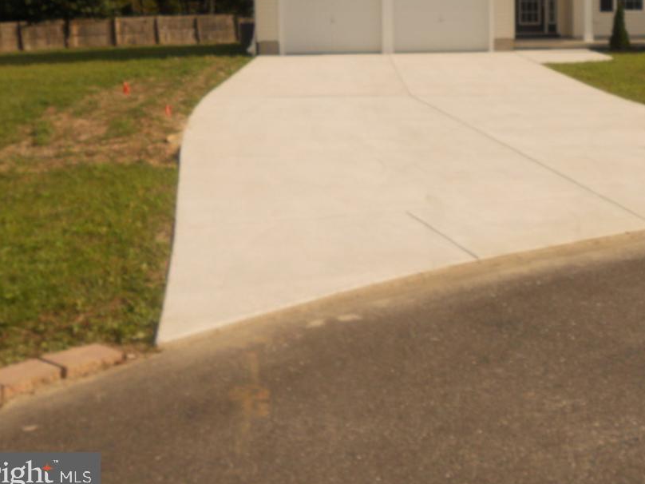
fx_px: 1062
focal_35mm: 57
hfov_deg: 32.6
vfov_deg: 25.0
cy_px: 66
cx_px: 536
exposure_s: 1/1250
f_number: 3.5
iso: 80
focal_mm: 5.8
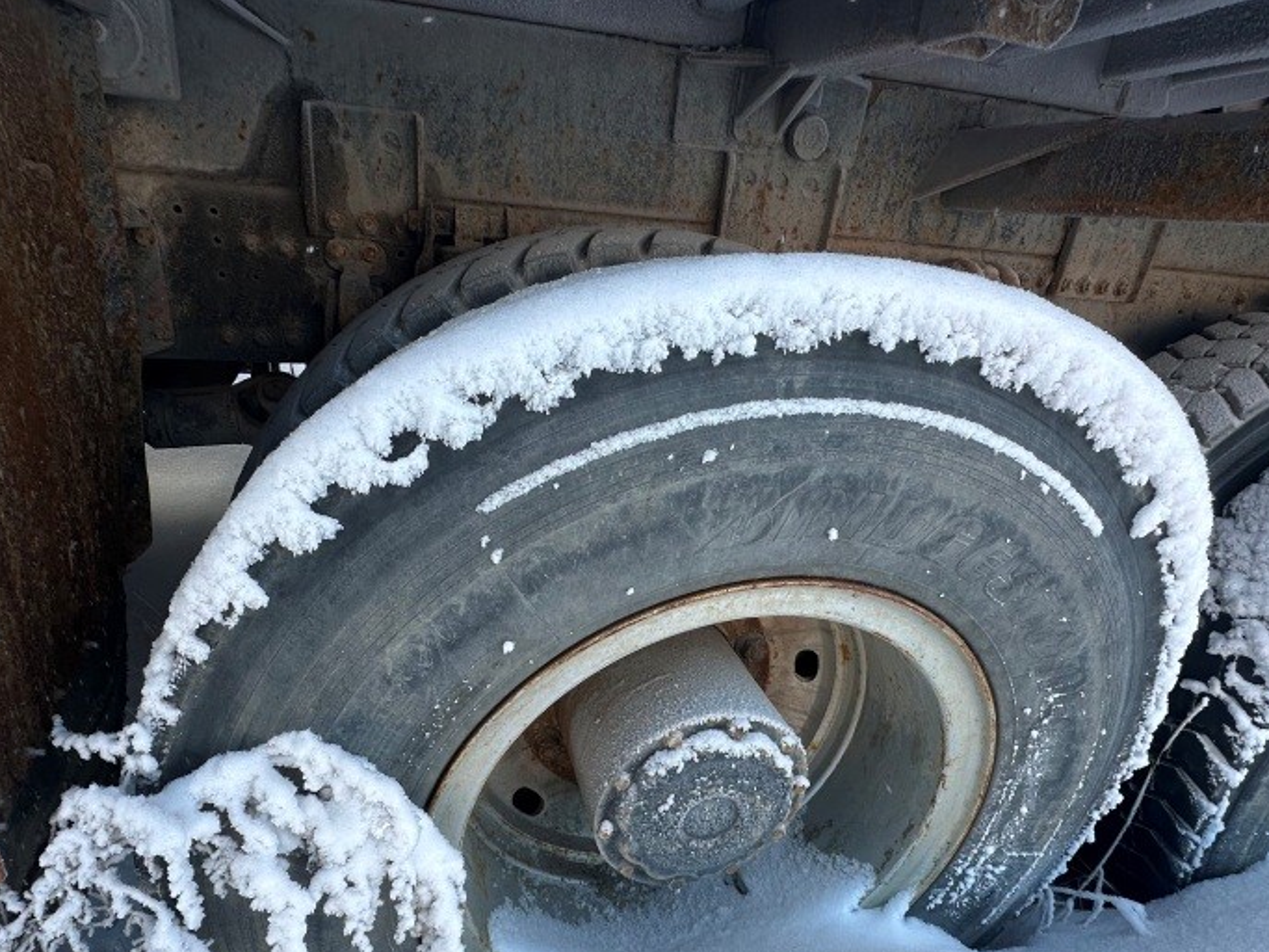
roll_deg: -7.8
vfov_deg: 62.6
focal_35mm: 21
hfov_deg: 79.0
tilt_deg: -28.4
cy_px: 593
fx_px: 770
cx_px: 608
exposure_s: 1/214
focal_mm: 2.22
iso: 40
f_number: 2.2
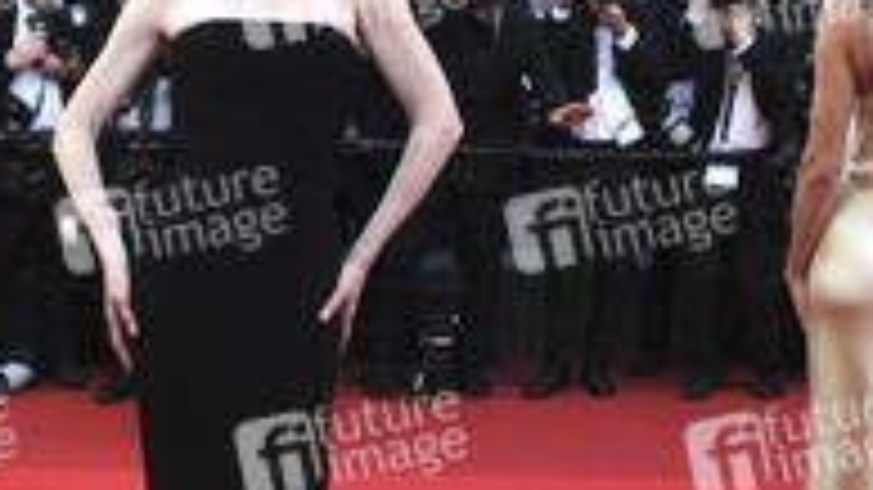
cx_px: 230
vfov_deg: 17.7
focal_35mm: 68
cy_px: 333
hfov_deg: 30.5
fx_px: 1574
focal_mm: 28
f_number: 7.1
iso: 640
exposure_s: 1/250
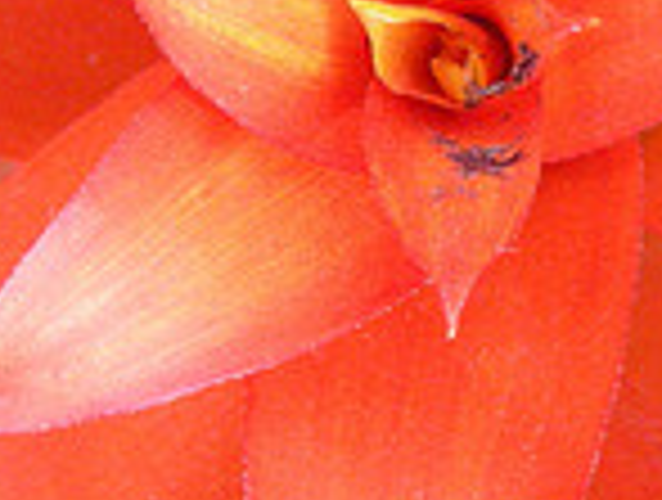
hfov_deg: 6.6
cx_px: 437
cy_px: 25
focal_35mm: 299
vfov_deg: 5.0
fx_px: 5732
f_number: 3.9
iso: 283
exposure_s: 1/67.3
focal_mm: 12.3
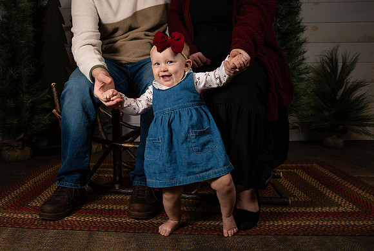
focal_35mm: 35
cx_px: 150
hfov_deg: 53.4
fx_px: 369
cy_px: 108
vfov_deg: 37.5
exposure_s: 1/250
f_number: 5.6
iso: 320
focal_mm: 24
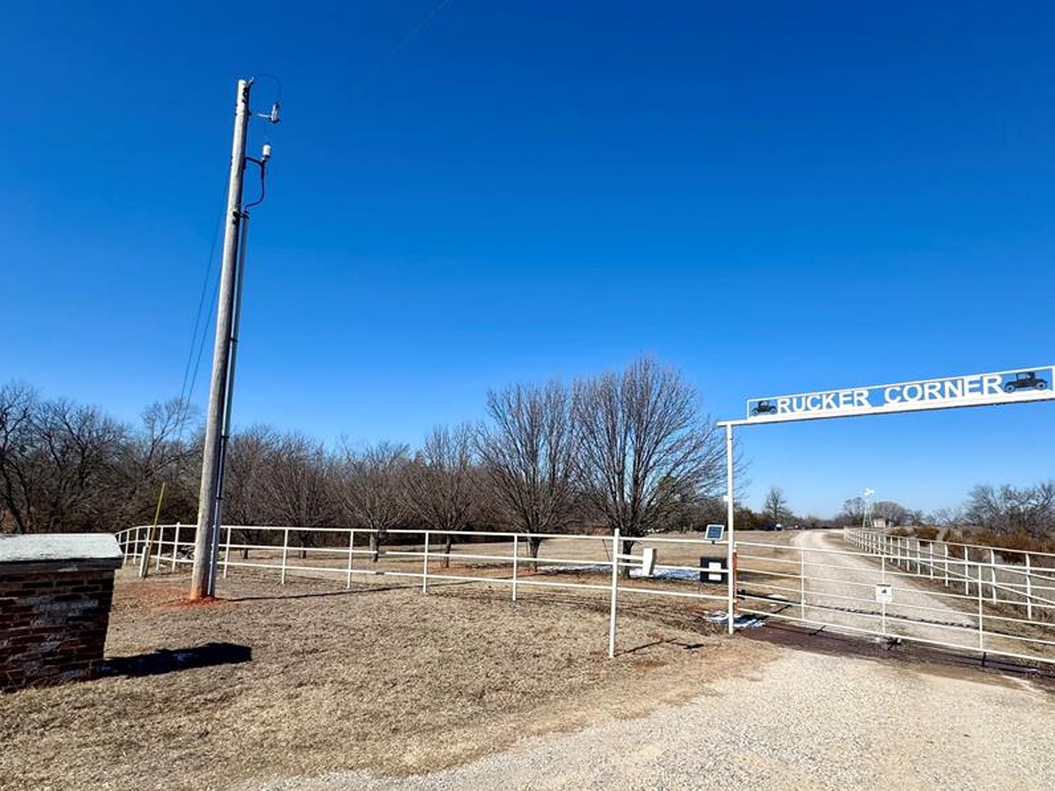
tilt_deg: +5.9
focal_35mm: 18
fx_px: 549
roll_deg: -0.5
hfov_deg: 87.2
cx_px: 602
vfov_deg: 71.0
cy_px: 466
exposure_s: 1/2985
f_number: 2.2
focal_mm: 2.22
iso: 50
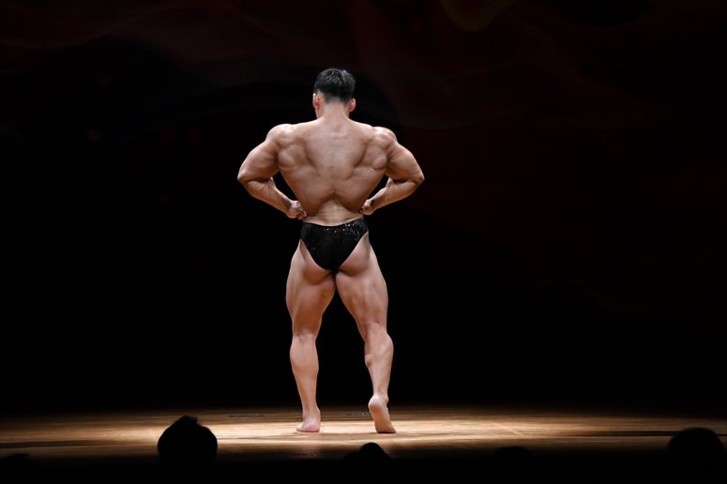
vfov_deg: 6.8
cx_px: 364
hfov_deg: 10.2
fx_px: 4077
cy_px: 242
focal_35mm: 202
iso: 3200
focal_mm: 135
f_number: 5.6
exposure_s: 1/400
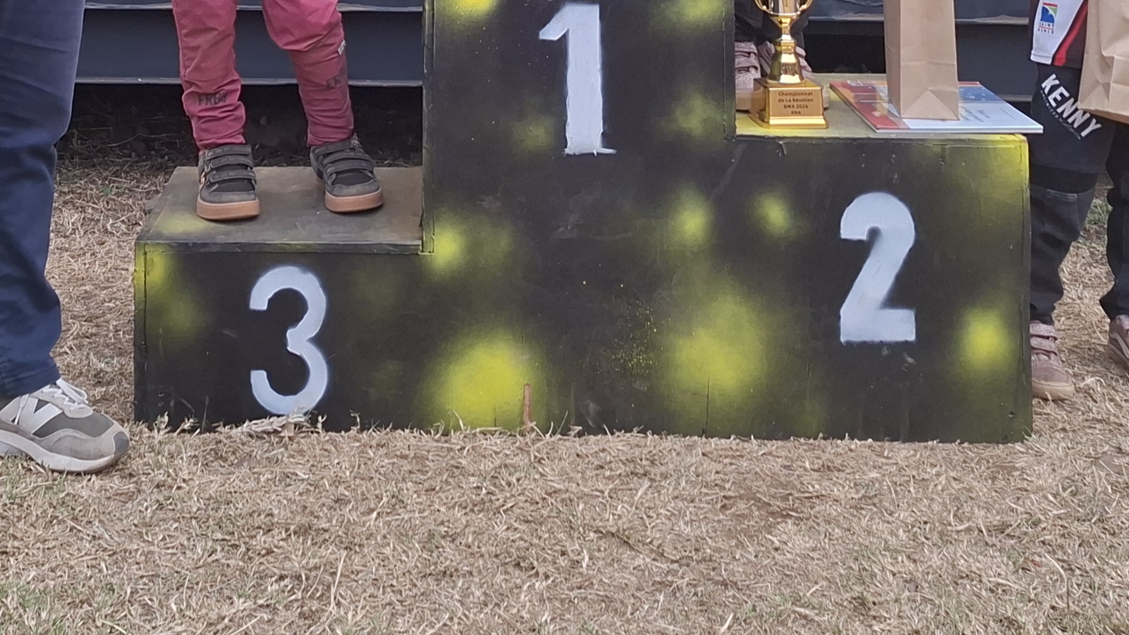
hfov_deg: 36.8
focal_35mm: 56
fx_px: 1676
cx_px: 360
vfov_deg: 19.0
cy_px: -301
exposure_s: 1/168
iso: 50
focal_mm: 5.54
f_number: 1.8
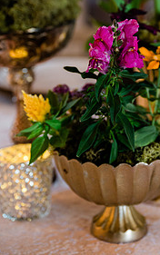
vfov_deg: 22.2
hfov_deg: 14.1
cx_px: 100
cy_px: 77
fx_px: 648
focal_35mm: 93
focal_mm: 57
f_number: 3.5
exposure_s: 1/200
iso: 1000
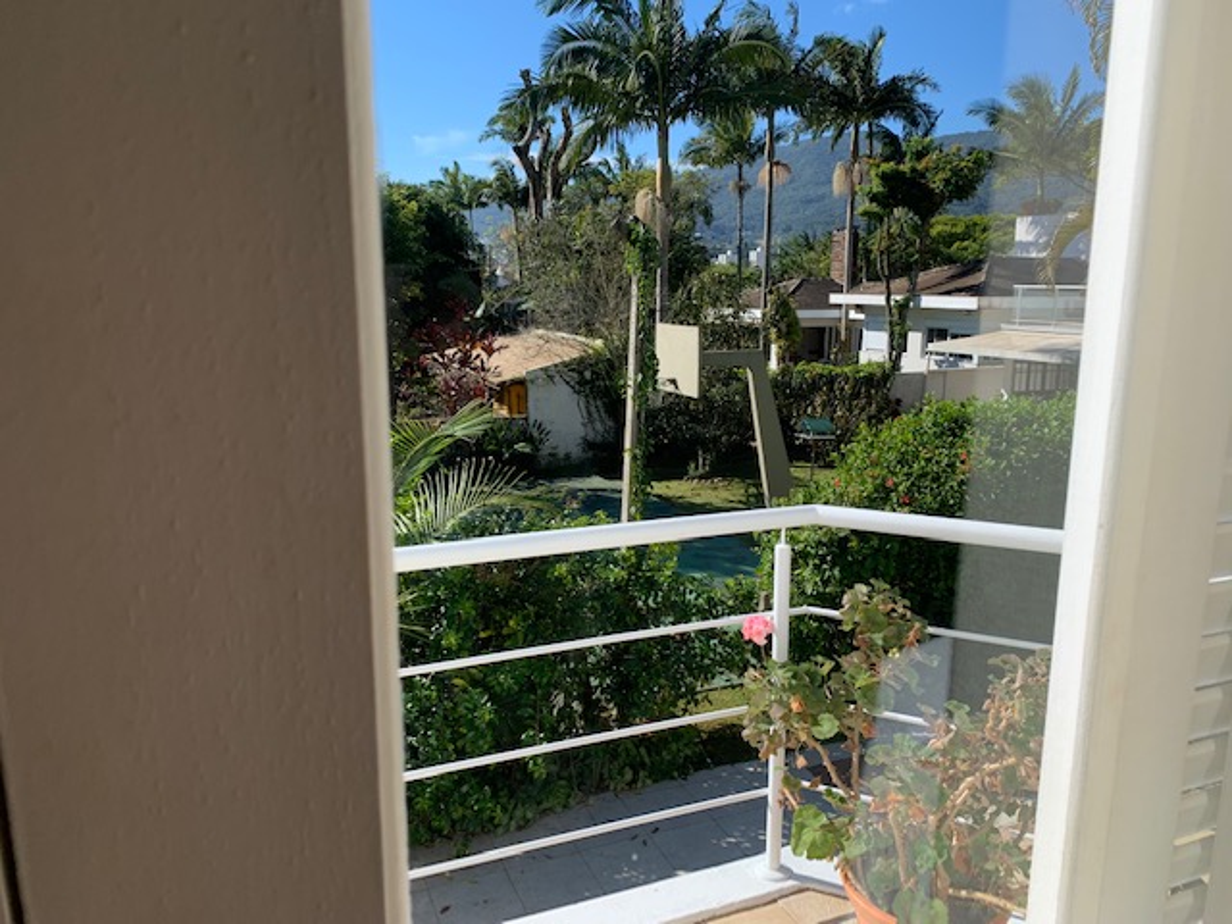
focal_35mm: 26
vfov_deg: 53.1
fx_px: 925
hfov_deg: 67.3
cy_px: 462
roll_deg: +0.1
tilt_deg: -12.0
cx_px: 616
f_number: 1.8
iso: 25
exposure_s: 1/1332
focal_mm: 4.25
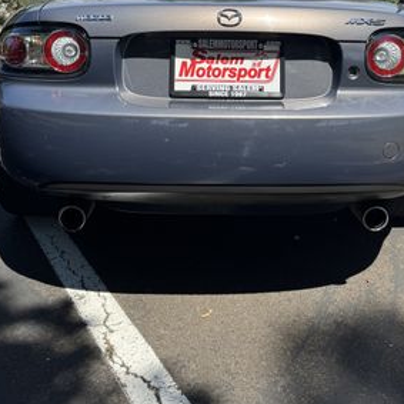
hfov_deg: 46.0
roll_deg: +1.0
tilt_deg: -7.7
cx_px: 217
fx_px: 475
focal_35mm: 36
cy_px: 74
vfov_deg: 43.6
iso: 80
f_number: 1.78
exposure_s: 1/3597
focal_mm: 6.76
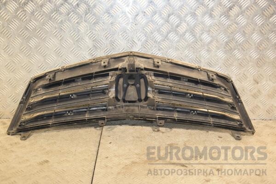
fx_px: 391
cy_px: 92
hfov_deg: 38.9
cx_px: 138
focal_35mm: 51
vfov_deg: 26.5
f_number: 5
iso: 800
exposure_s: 1/125
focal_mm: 34
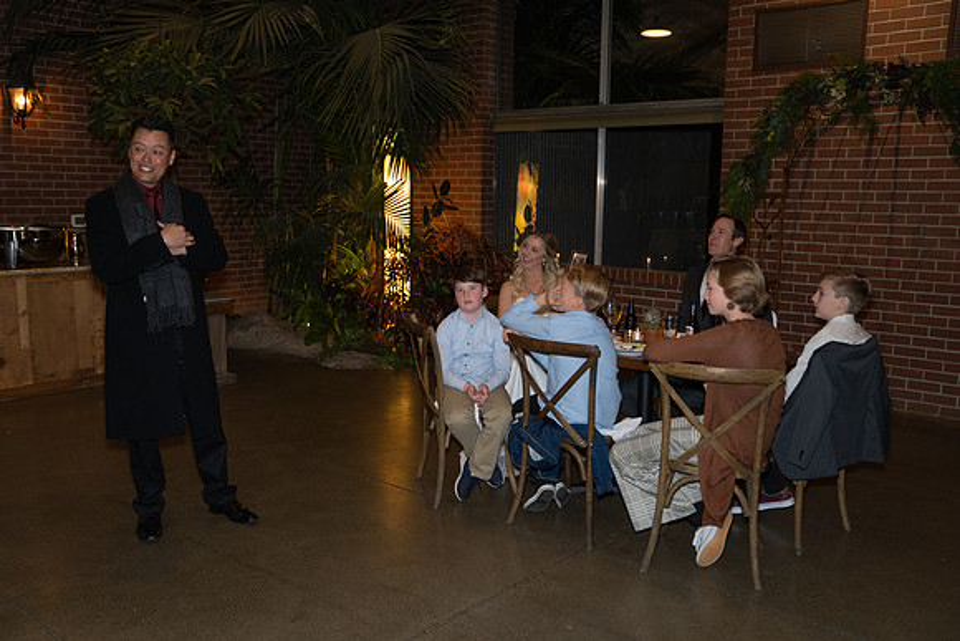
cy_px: 320
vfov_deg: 41.1
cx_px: 480
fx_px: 853
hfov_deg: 58.7
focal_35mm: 32
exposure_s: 1/125
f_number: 2.8
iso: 2000
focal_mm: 32
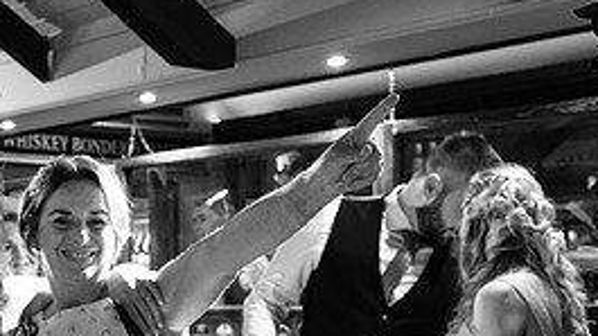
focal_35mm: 71
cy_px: 335
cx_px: -16
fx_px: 1126
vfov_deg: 16.6
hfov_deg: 27.8
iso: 1000
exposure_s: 1/160
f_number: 2.8
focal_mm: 20.6
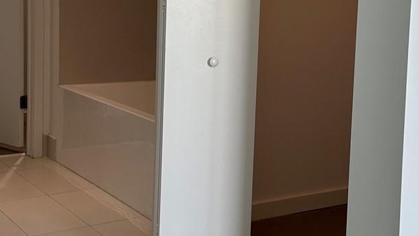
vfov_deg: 17.6
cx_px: 253
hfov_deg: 30.9
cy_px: 55
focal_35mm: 68
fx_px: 756
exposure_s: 1/140
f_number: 1.78
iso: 64
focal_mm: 6.86
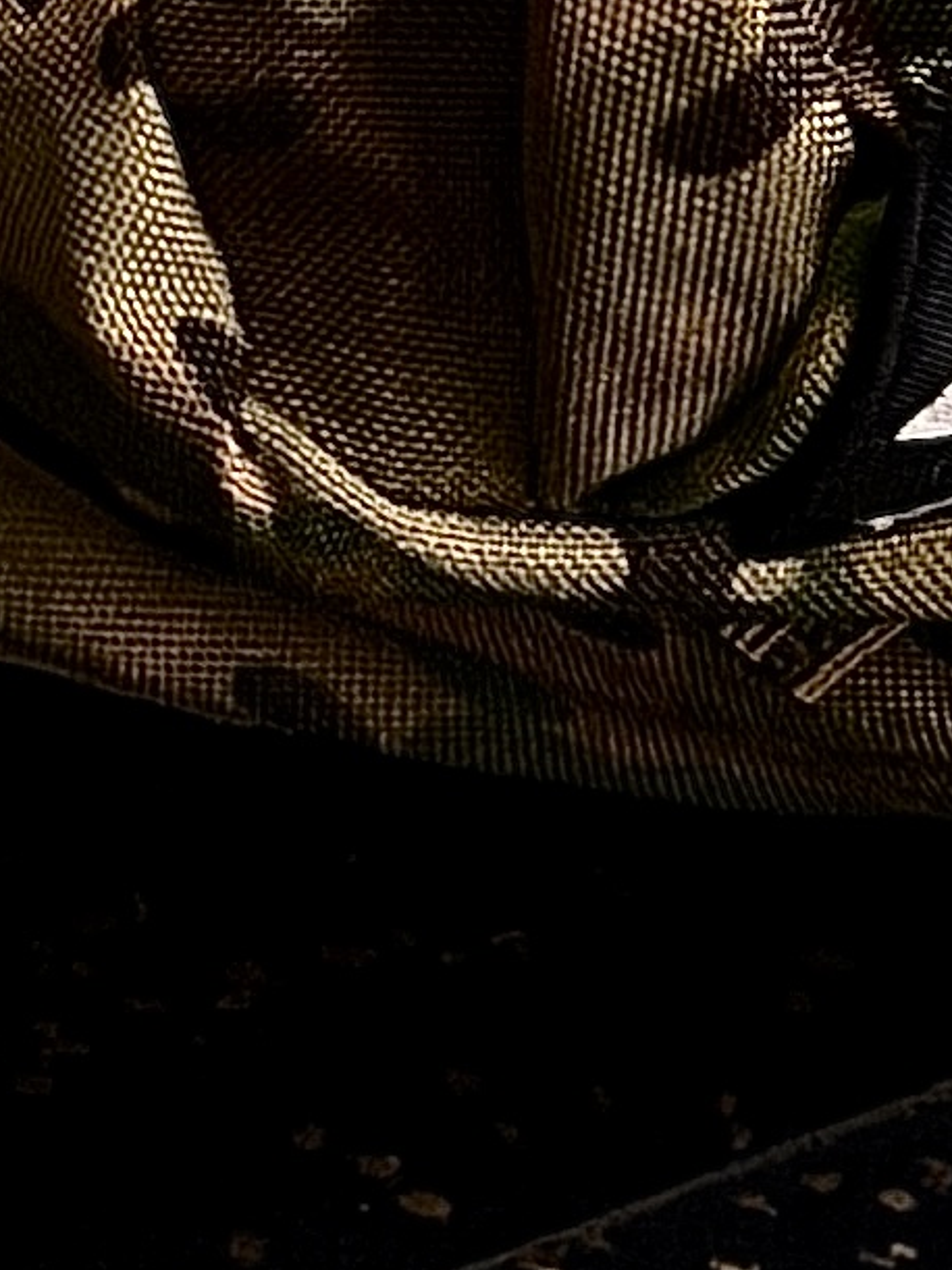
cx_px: 289
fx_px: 11628
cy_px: -2430
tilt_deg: -18.6
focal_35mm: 317
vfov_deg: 5.8
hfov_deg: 4.7
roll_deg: -1.3
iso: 200
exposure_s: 1/40
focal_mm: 6.76
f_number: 1.78
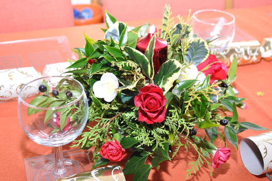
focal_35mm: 48
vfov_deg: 28.0
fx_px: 362
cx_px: 141
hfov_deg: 41.1
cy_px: 88
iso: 640
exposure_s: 1/60
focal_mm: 28
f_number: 5.6
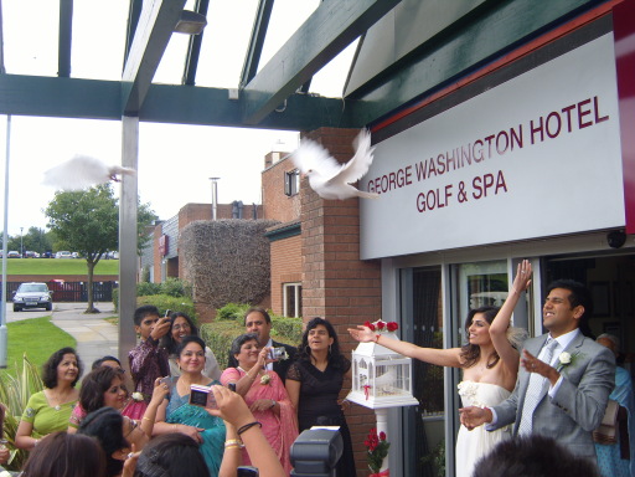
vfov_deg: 40.7
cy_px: 238
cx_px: 318
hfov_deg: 52.6
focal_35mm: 35
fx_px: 642
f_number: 2.8
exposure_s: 1/350
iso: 80
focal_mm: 7.4
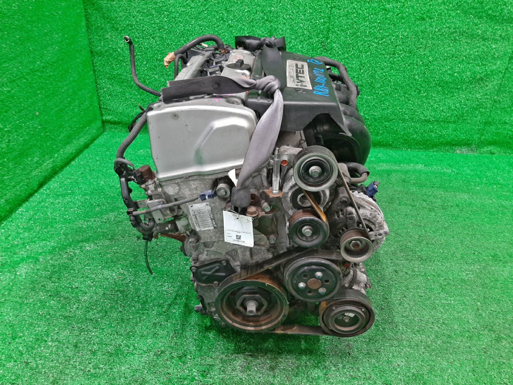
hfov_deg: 67.3
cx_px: 256
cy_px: 192
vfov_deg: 53.1
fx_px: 385
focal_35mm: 26
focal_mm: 3.93
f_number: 1.7
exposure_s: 1/50
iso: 181
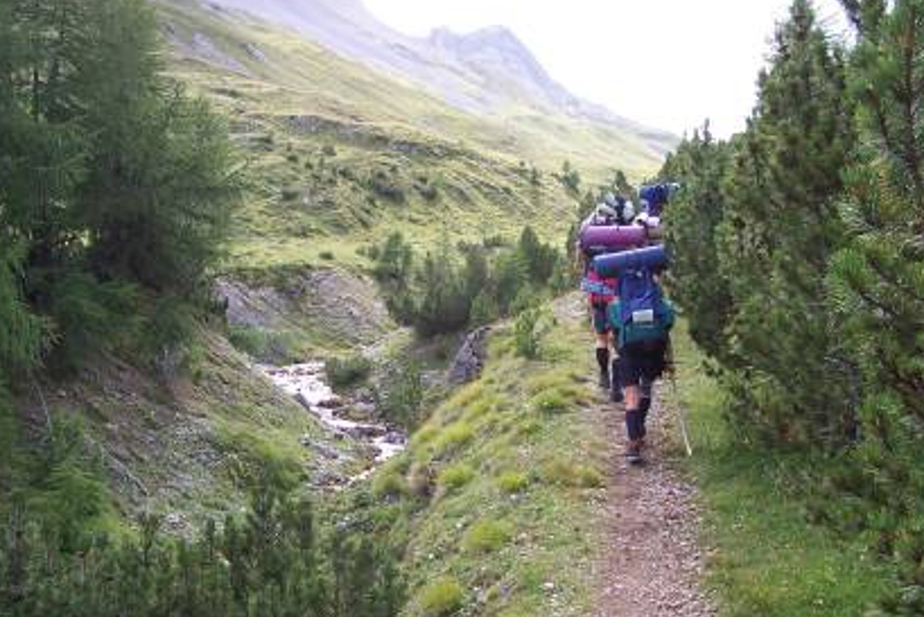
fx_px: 1155
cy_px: 330
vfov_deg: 29.9
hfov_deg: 43.6
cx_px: 465
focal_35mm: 45
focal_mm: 6.3
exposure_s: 1/125
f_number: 2.8
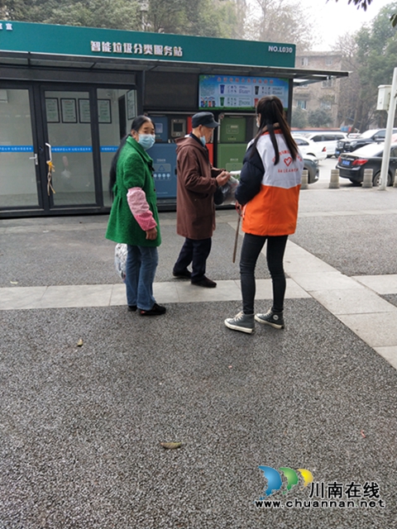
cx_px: 198
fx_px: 382
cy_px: 264
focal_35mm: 25
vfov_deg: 69.4
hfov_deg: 54.9
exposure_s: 1/265
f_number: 1.7
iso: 64
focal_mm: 4.27
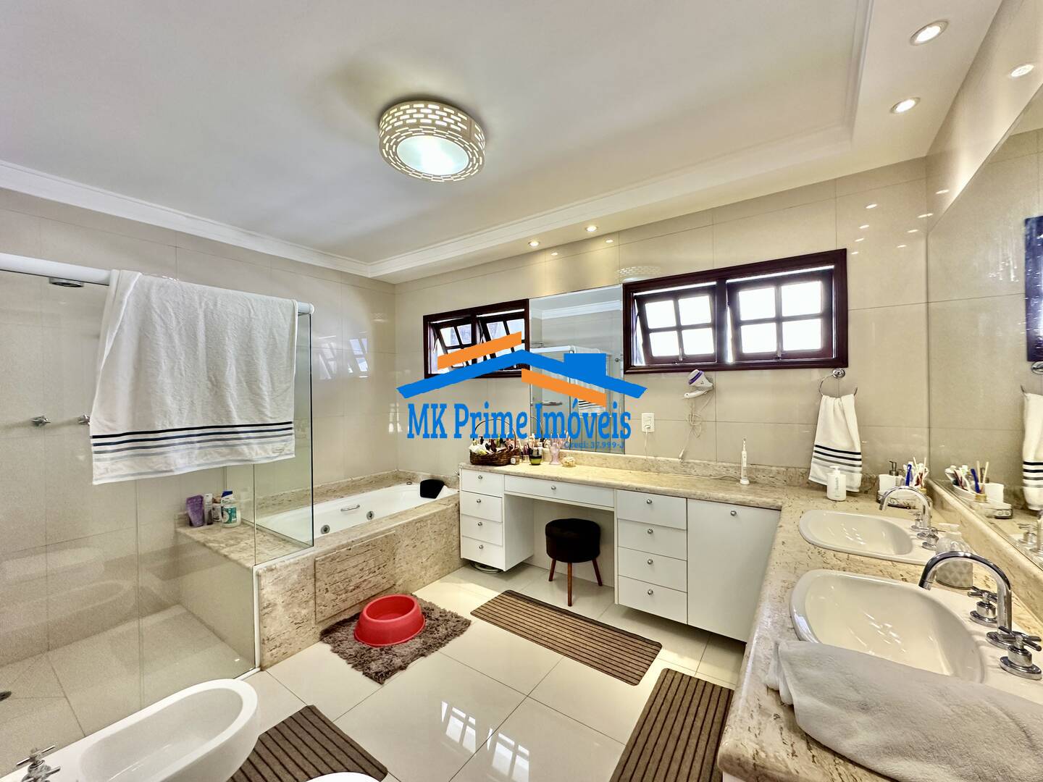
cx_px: 522
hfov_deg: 102.1
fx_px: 422
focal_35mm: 14
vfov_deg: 85.7
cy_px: 391
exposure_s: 1/120
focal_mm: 2.22
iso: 200
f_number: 2.2
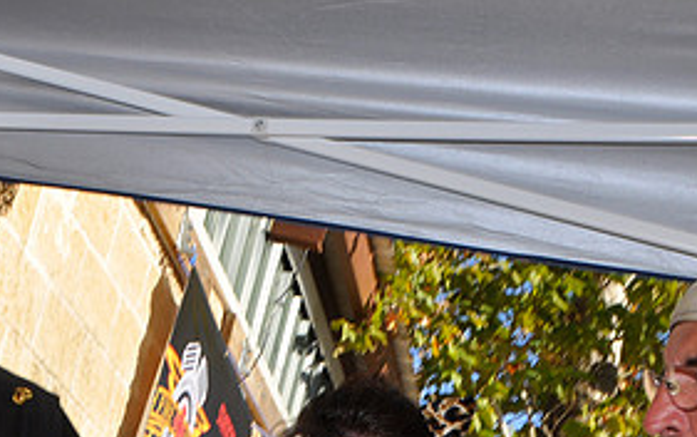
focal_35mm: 85
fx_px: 1617
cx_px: 72
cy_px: 473
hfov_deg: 23.7
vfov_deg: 15.0
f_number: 11
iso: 200
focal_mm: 27
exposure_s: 1/200
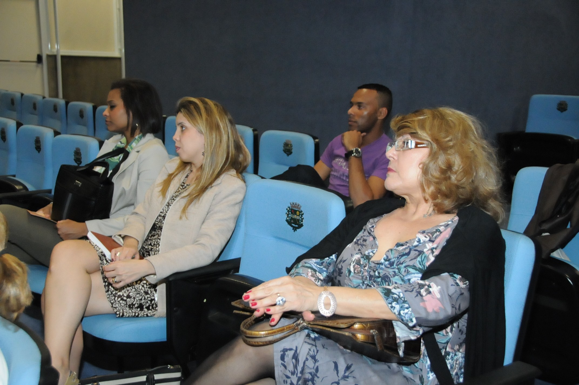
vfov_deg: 30.8
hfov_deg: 45.0
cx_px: 290
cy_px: 192
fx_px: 699
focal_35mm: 44
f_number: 4
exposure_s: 1/250
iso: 3200
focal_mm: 29
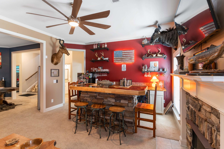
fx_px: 106
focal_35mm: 17
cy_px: 74
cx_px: 112
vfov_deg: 70.4
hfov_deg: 93.3
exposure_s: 1/3
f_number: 8
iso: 320
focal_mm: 17
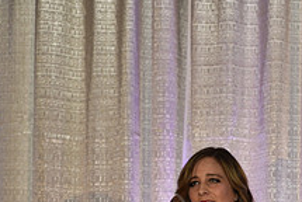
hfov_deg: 14.1
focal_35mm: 140
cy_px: 246
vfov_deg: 9.7
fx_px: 1176
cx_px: 388
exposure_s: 1/60
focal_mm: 52
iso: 200
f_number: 5
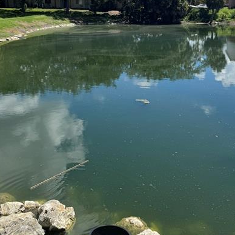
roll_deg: -0.3
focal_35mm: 42
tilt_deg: -6.8
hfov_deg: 40.0
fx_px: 323
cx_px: 122
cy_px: 41
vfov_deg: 38.2
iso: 80
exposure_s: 1/5348
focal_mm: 6.76
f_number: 1.78
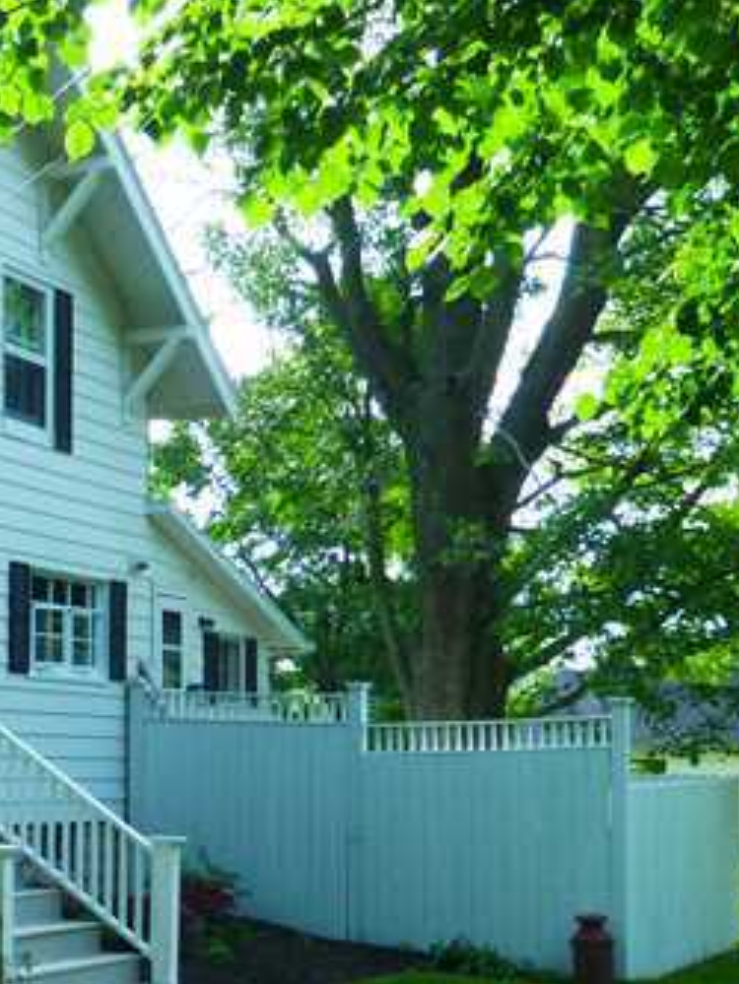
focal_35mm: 72
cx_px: -216
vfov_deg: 26.9
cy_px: 644
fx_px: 2048
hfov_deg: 19.0
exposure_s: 1/125
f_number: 4
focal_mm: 5.4
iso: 100
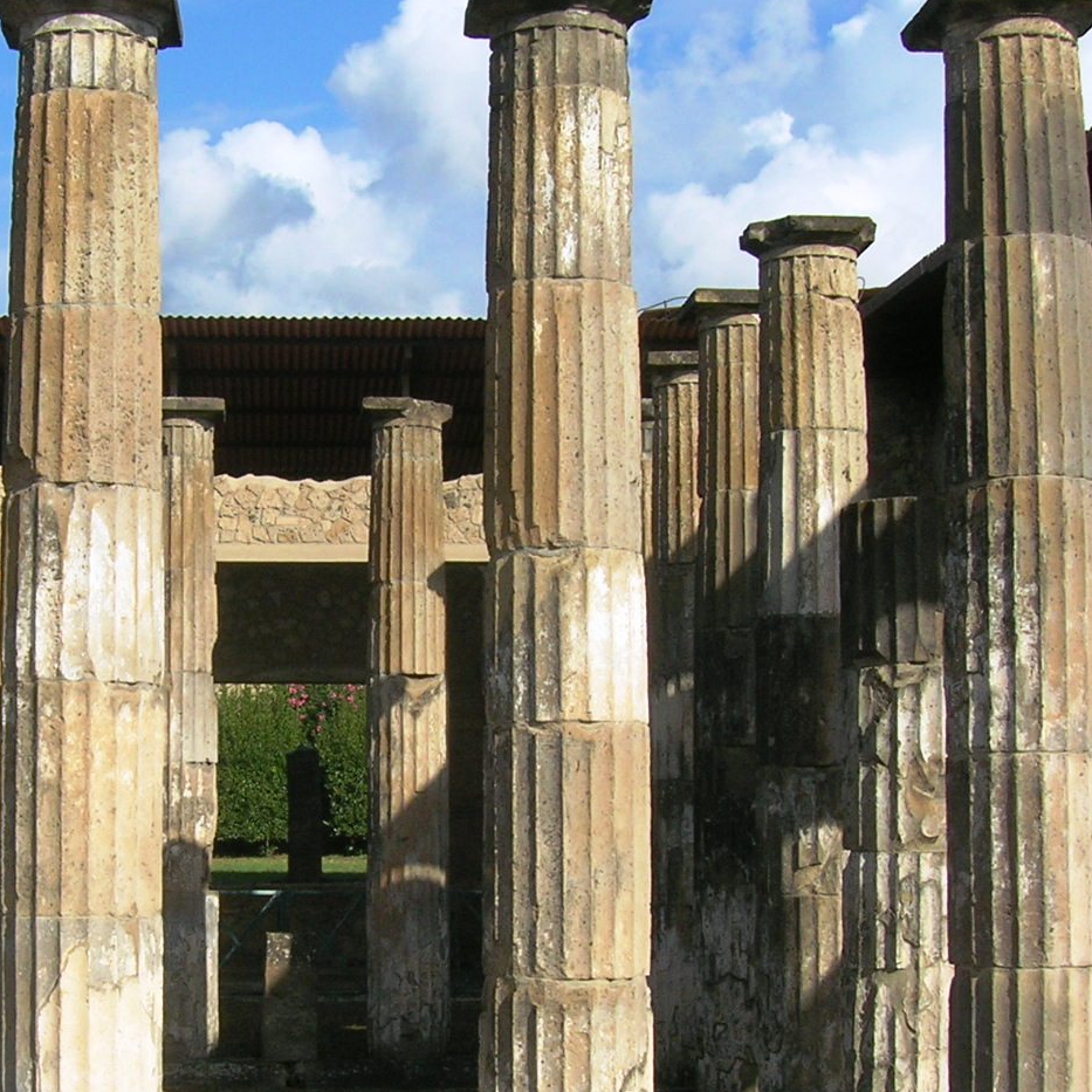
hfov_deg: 25.9
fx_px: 2356
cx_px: 316
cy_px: 723
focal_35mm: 66
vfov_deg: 26.0
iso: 50
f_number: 4.9
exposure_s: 1/406
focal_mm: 5.7
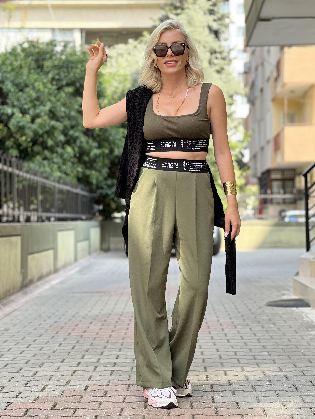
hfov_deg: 19.1
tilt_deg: +2.5
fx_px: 934
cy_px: 210
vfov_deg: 25.3
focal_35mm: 77
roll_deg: -0.4
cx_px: 158
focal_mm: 9
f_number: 2.8
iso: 50
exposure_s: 1/121
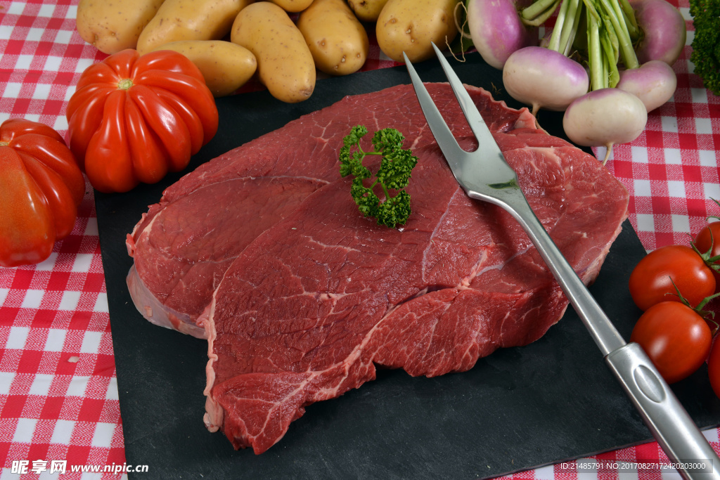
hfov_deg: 36.2
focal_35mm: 55
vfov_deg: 24.6
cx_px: 360
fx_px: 1100
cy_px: 240
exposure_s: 1/125
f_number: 16
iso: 100
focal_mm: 55
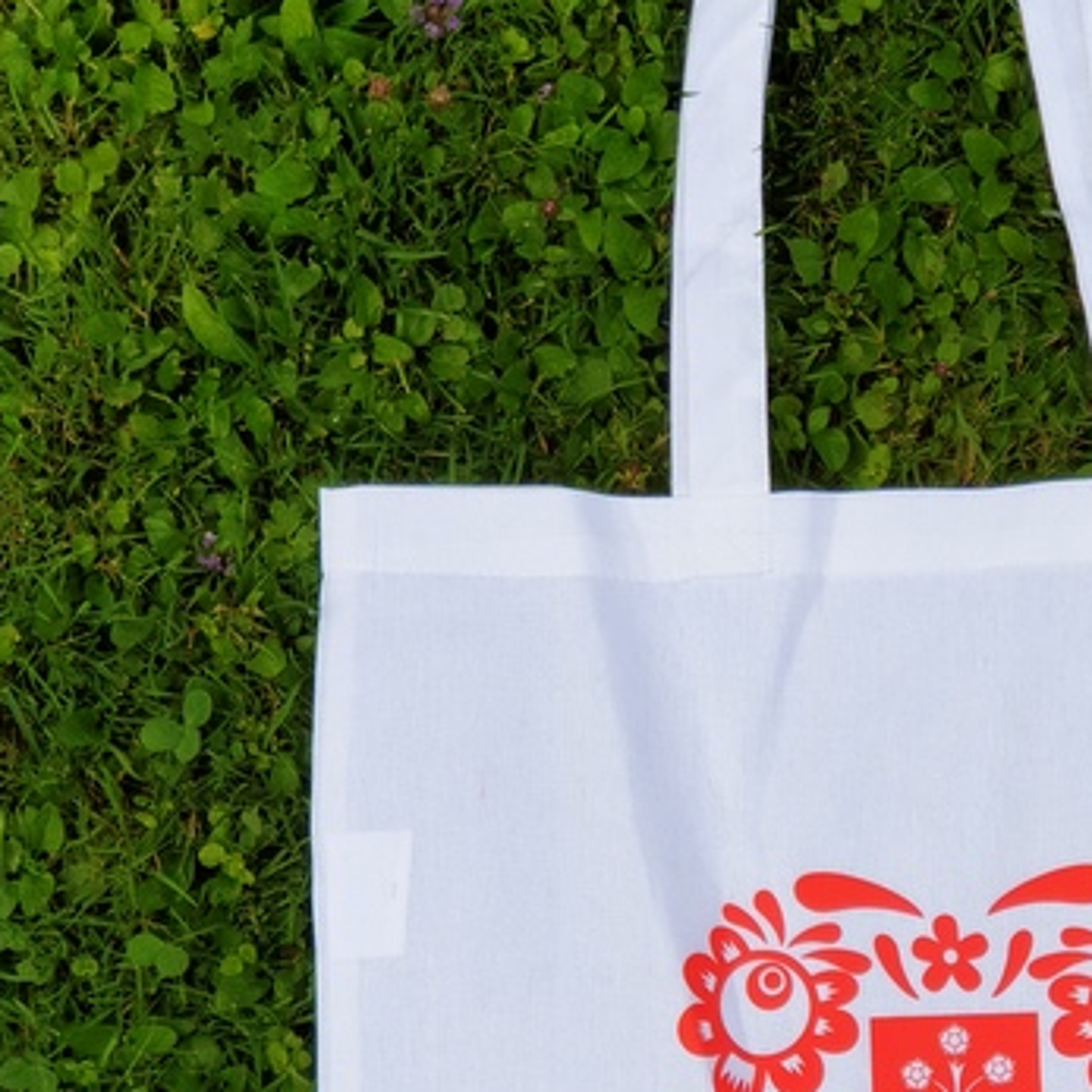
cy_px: 752
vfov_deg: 16.4
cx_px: 939
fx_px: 3783
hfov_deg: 16.3
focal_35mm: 106
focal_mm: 6
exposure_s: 1/723
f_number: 2.4
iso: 25
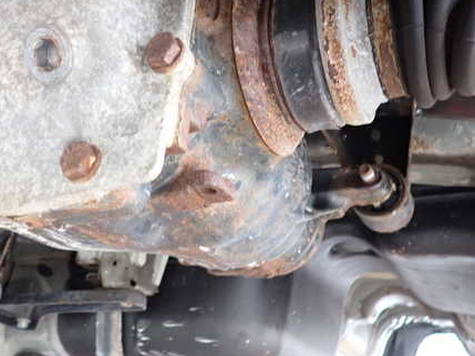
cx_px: 227
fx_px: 480
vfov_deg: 40.6
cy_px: 156
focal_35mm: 35
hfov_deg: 52.6
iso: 400
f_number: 2
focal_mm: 4.5
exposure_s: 1/30
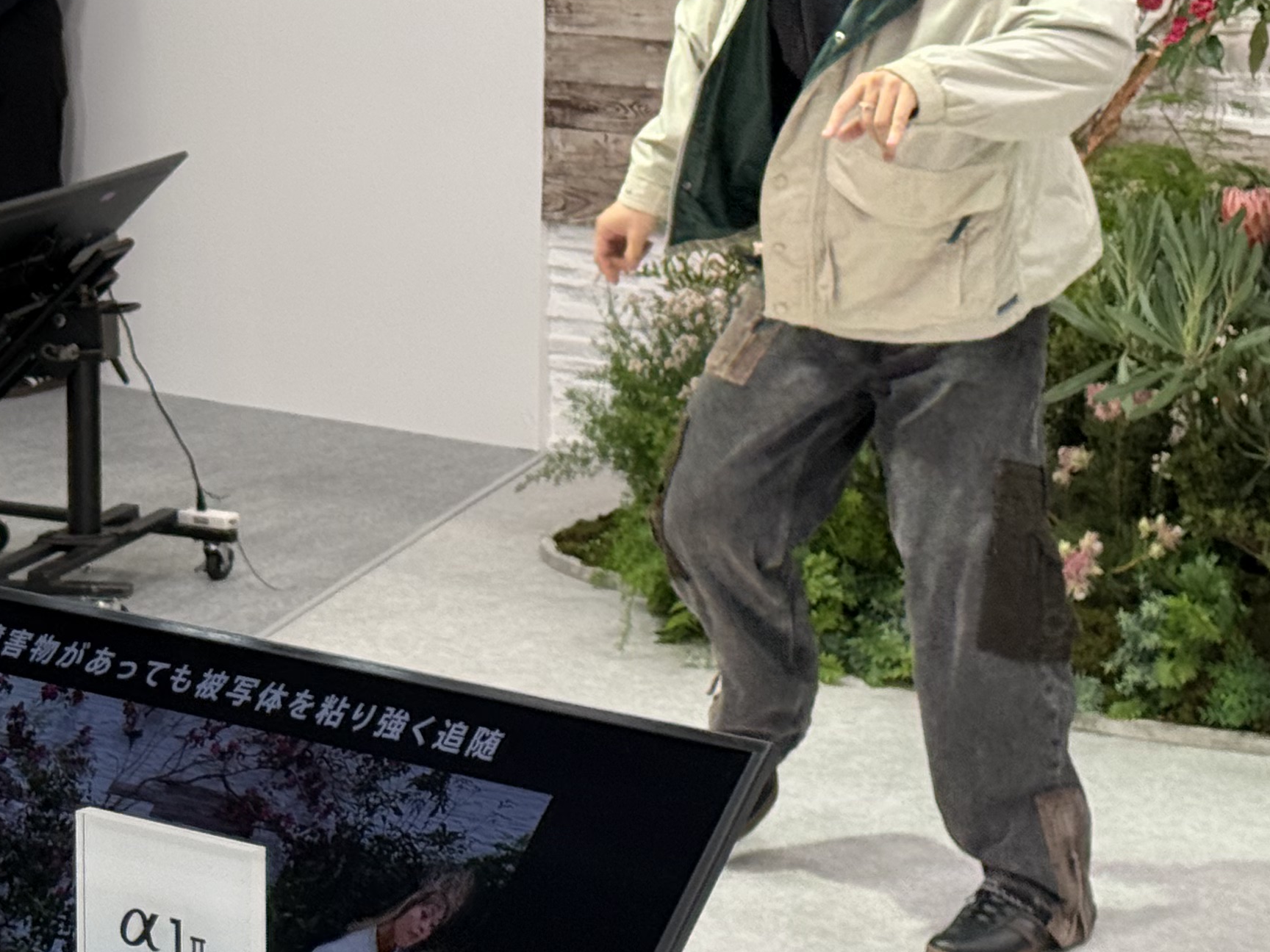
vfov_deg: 13.0
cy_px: -16
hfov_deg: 17.6
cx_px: 500
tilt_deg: -4.2
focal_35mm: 112
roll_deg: +0.9
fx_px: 4109
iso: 64
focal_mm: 6.76
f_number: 1.78
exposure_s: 1/237
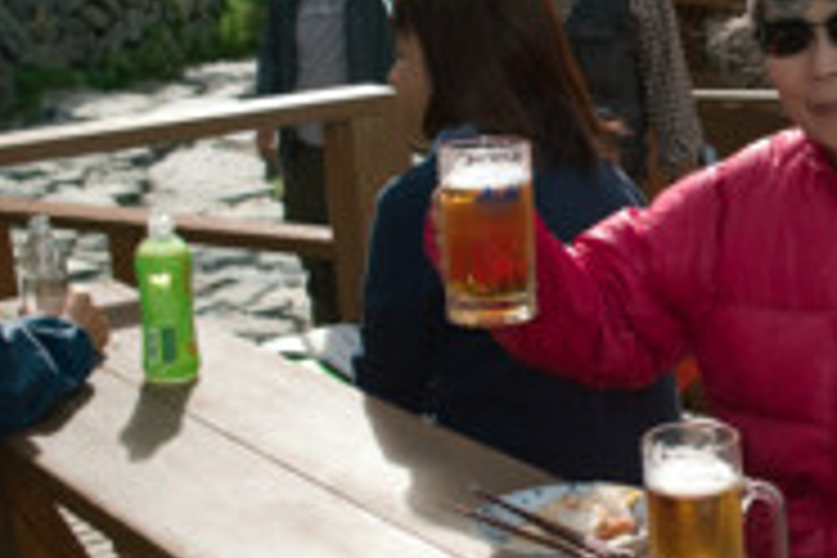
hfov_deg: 22.3
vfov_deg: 15.5
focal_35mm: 88
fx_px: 2046
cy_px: 191
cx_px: 814
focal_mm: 24.2
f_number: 5
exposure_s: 1/320
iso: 100
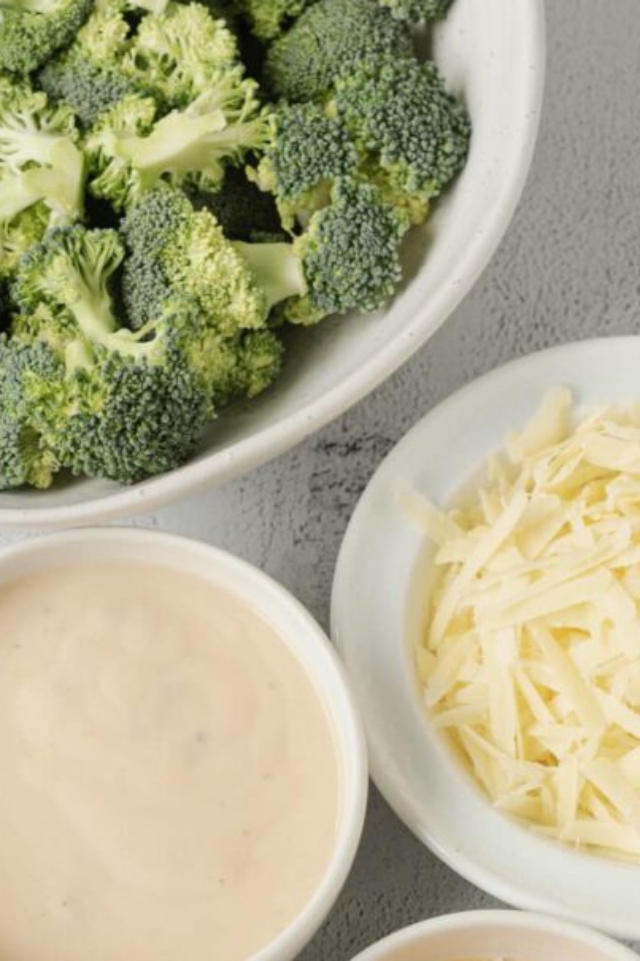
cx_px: 156
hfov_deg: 10.8
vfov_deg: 16.0
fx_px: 3388
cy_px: 836
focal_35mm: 127
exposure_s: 1/80
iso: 320
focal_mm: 50
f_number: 5
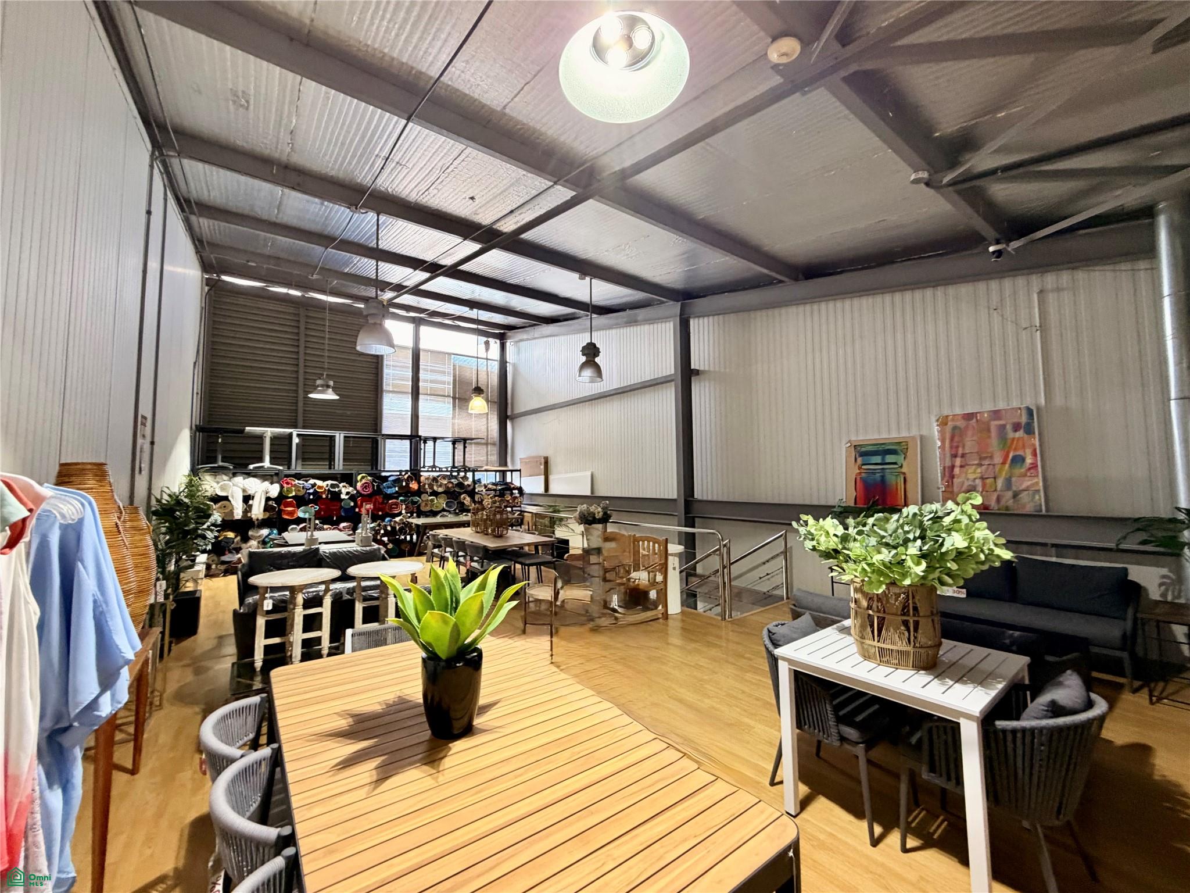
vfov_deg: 85.7
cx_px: 595
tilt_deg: +5.0
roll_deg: +1.0
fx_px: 481
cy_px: 446
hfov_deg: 102.1
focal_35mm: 14
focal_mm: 2.22
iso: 250
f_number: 2.2
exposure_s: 1/60
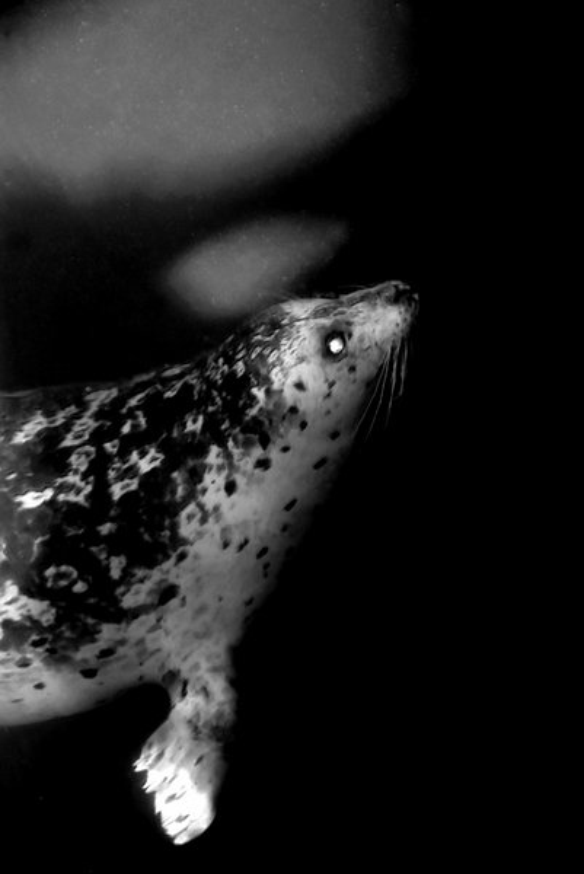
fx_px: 2550
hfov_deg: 13.1
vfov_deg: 19.4
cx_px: 292
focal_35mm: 105
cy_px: 437
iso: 250
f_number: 5
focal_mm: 70
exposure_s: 1/125
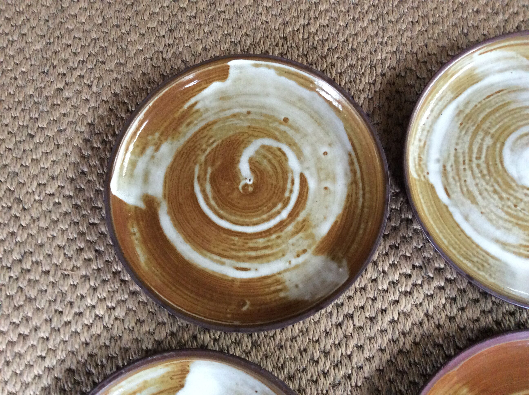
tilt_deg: -77.1
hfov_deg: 56.9
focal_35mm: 32
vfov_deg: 44.1
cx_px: 264
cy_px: 198
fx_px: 488
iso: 200
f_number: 2.4
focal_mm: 3.3
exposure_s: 1/25
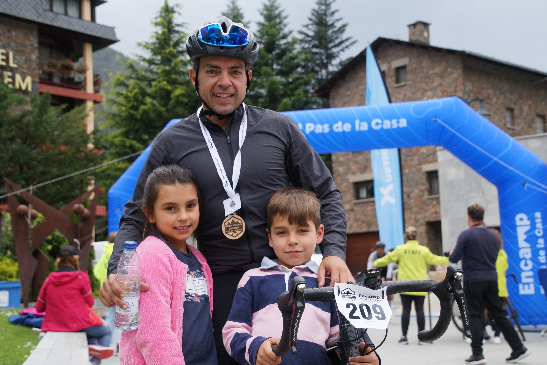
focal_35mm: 52
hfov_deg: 38.2
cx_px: 274
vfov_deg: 26.0
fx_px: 790
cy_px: 182
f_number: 4.5
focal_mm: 35
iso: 800
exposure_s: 1/2000
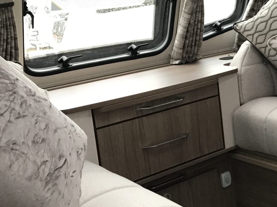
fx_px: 488
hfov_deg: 30.4
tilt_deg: -6.9
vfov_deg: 23.9
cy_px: 65
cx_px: 247
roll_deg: +1.7
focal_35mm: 61
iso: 32
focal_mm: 3.99
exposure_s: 1/24
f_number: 1.8
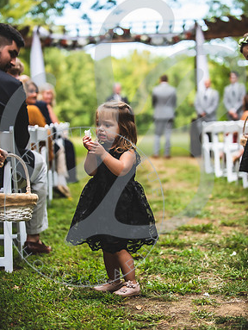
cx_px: 123
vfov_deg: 22.2
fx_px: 839
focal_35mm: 88
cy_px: 141
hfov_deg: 16.8
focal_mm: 78
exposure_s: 1/640
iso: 500
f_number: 2.8
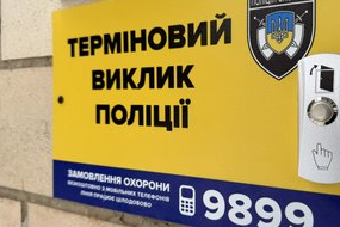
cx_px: 206
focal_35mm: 35
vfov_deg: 37.9
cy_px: 112
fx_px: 331
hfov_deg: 54.0
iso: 80
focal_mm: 6.76
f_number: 1.78
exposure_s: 1/671
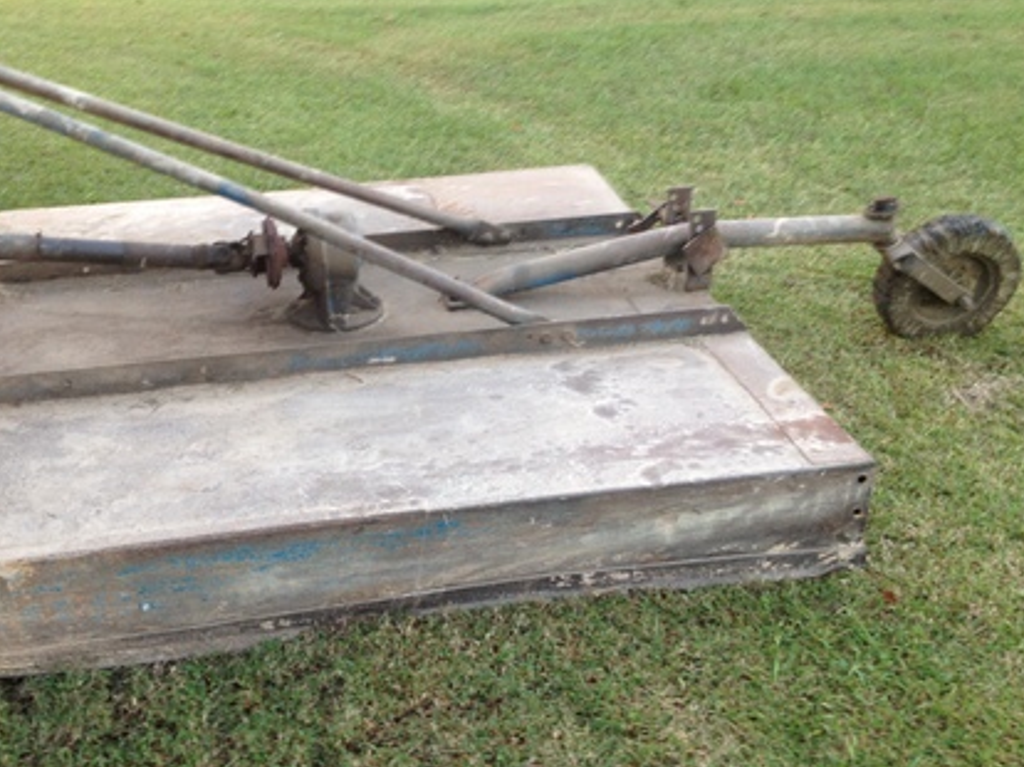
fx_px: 1360
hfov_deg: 40.9
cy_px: 344
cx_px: 378
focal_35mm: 46
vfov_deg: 31.5
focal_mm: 4.28
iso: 64
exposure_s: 1/20
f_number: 2.4
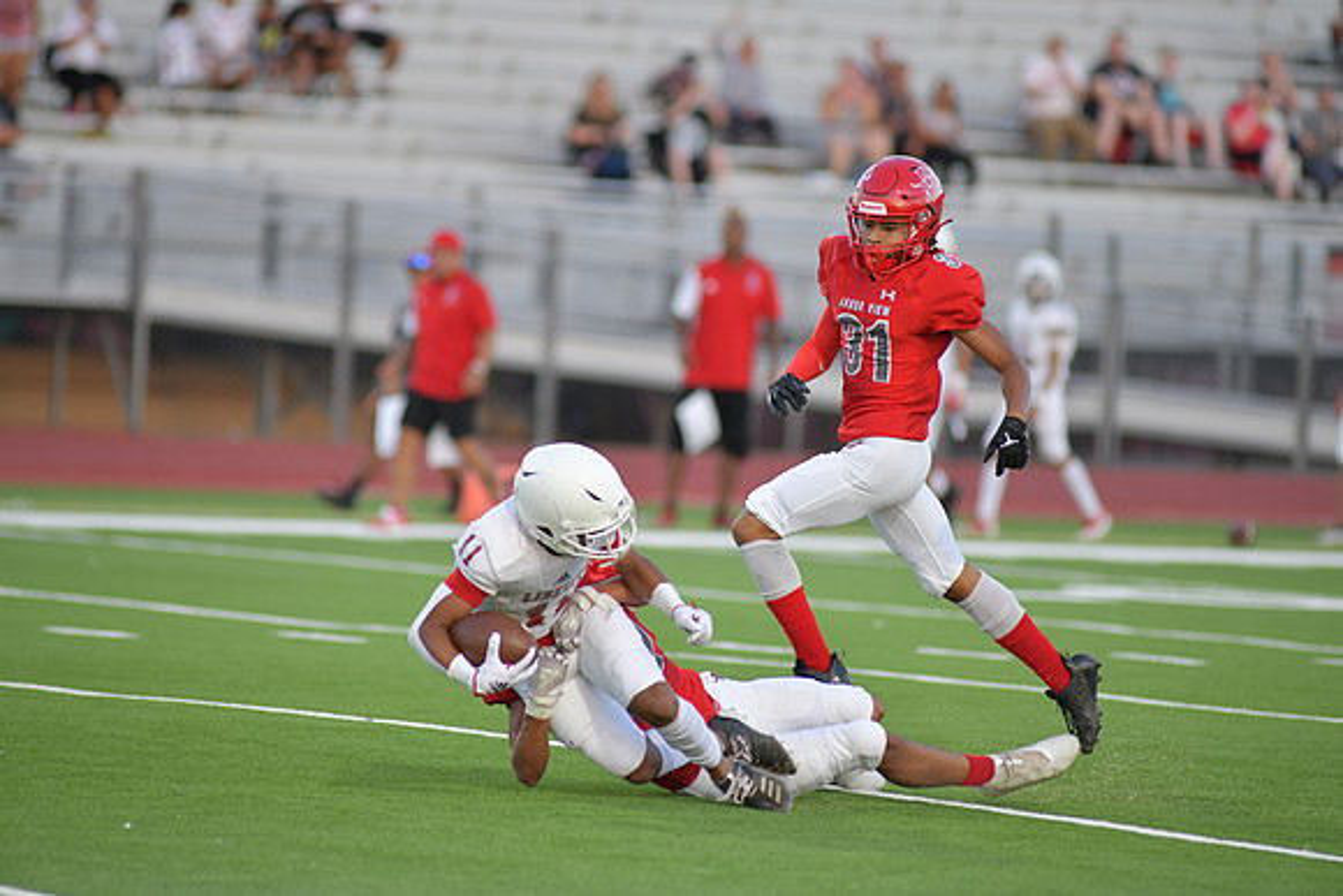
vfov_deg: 4.6
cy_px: 448
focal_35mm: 300
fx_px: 11194
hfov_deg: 6.9
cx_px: 672
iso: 1250
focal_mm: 300
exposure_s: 1/1250
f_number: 3.5
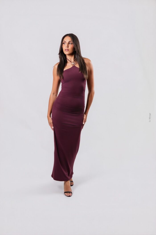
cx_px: 78
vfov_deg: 46.4
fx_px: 273
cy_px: 118
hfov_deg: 31.9
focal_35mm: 42
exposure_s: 1/320
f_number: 2.8
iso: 160
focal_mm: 28.3
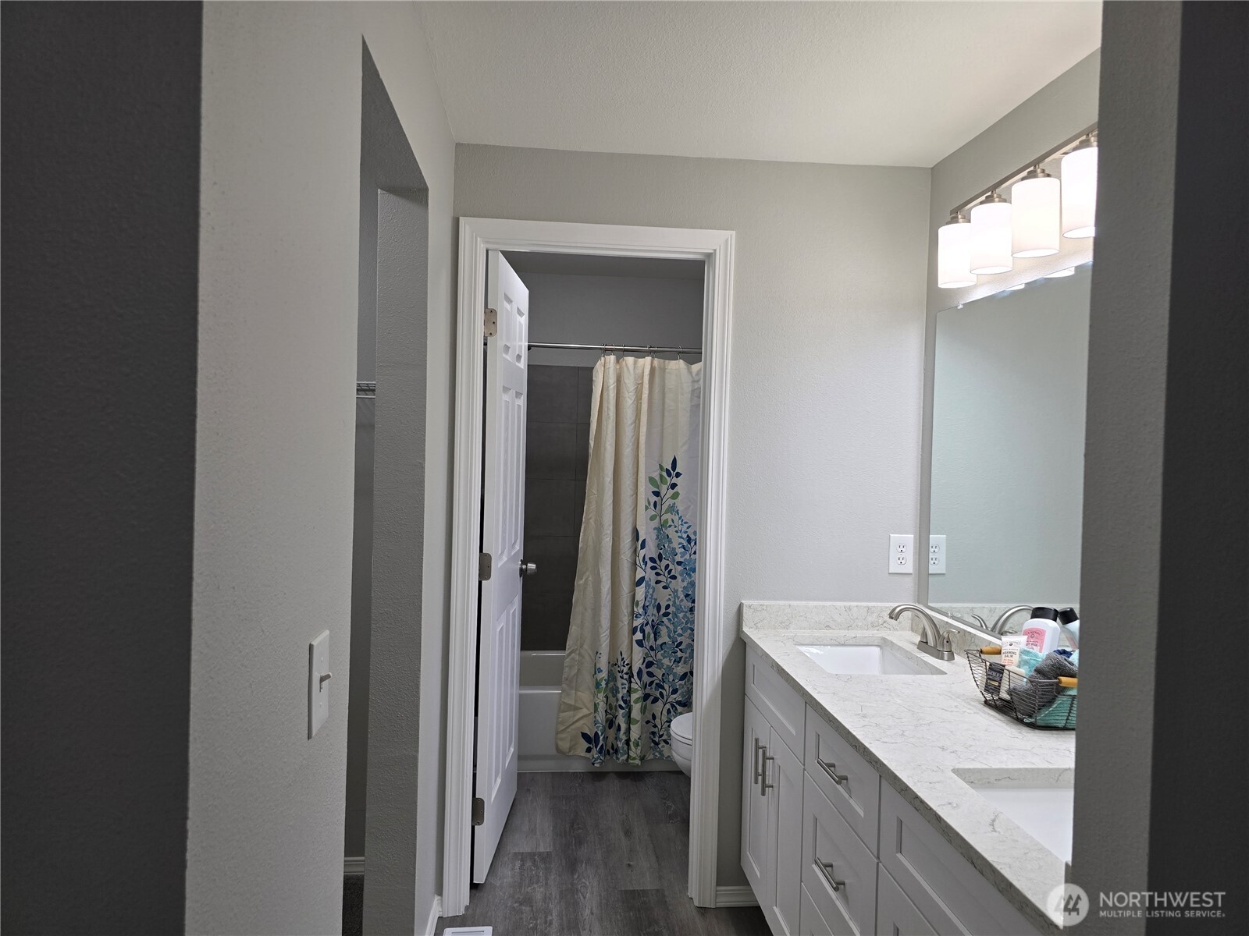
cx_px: 624
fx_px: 830
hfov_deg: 73.9
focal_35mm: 23
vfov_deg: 58.9
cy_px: 468
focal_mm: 6.3
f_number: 1.7
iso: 50
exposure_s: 1/120
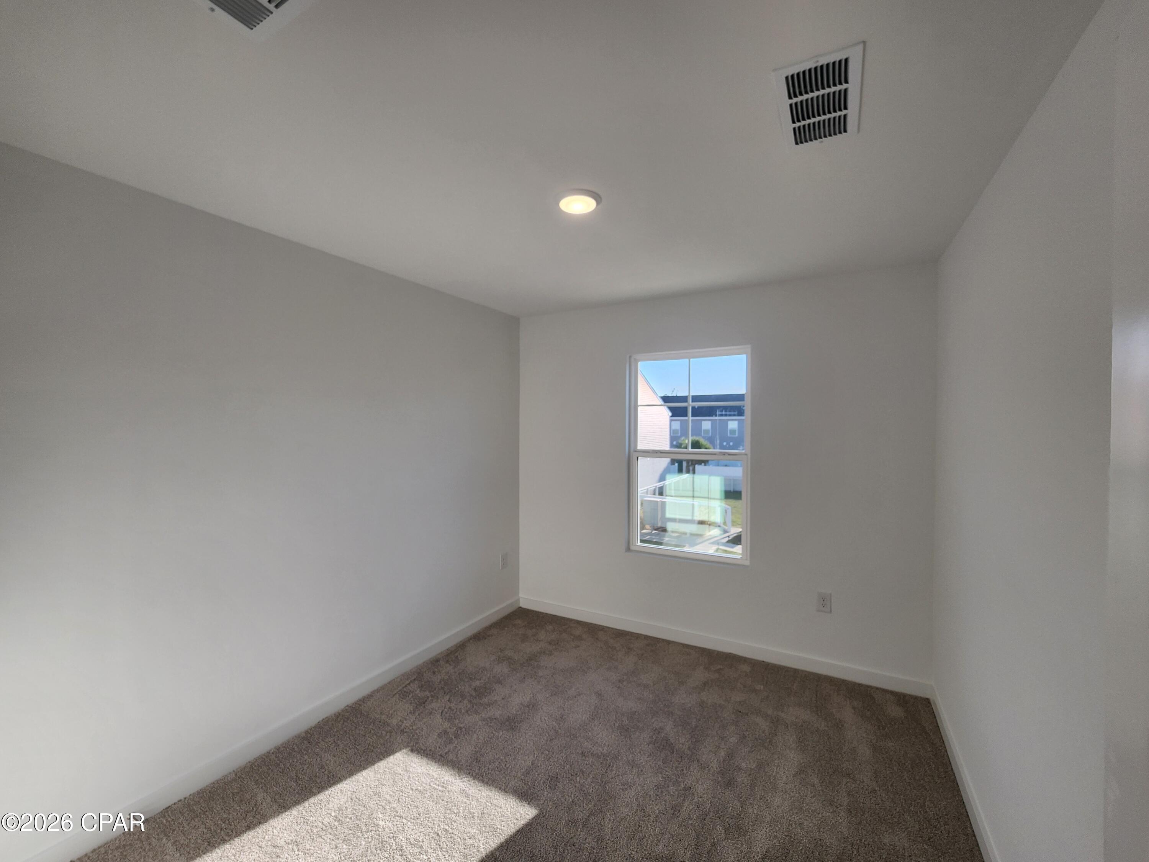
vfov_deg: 89.9
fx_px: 432
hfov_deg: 106.2
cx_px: 574
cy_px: 431
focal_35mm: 13
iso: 50
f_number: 2.2
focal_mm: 2.2
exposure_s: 1/407
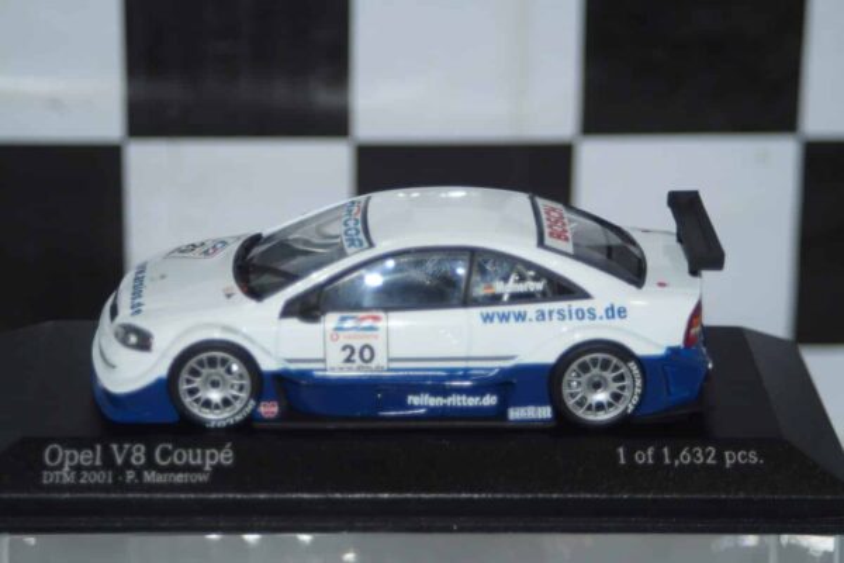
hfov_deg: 17.1
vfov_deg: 11.4
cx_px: 422
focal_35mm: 120
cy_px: 282
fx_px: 2813
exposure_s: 1/60
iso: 250
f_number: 5.6
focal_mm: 80
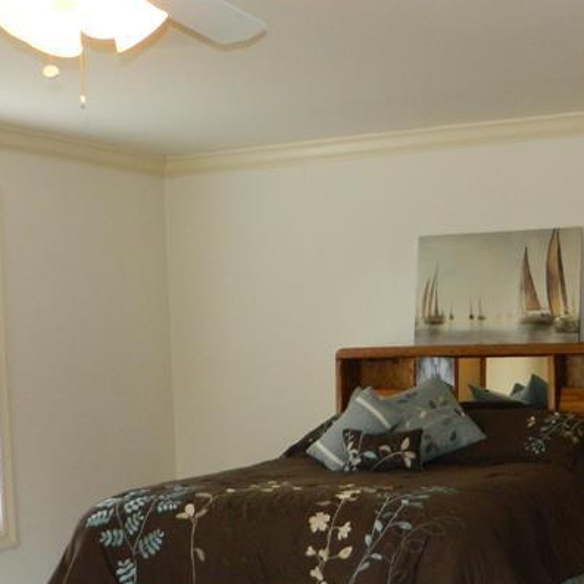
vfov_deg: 29.9
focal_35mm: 57
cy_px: 365
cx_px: 456
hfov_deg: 29.4
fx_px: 1088
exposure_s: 1/30
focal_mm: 4.5
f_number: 3.1
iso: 200
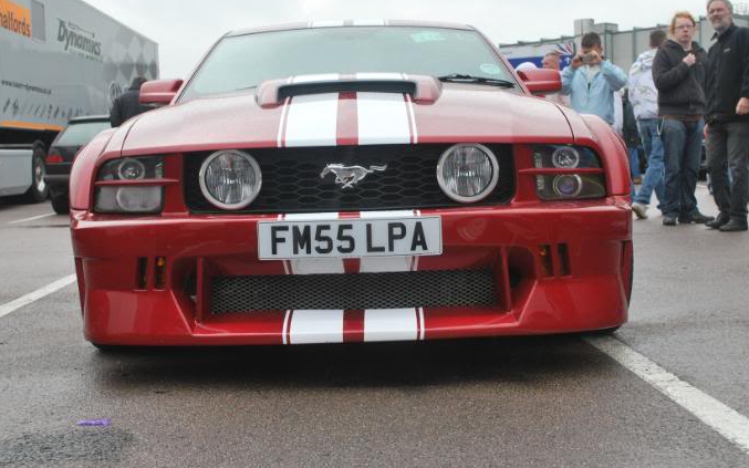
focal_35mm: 47
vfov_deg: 27.4
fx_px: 959
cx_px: 368
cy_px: 252
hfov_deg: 42.6
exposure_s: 1/125
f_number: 5.6
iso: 180
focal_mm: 26
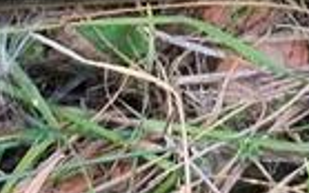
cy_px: -348
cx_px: 415
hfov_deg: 6.8
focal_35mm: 304
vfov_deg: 4.2
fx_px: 2561
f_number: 1.7
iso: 80
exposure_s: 1/100
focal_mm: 4.71
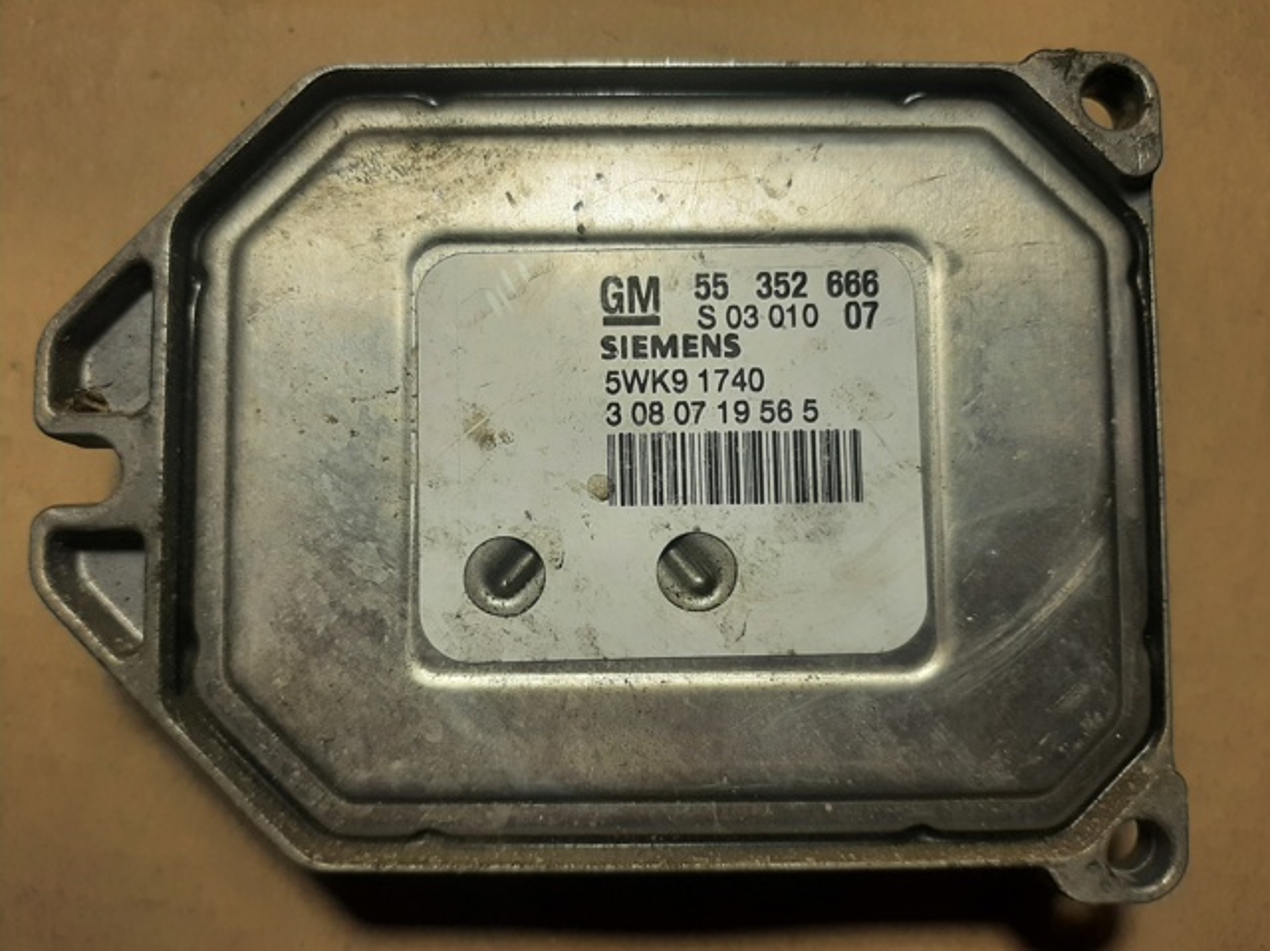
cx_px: 635
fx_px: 953
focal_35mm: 26
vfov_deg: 53.0
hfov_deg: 67.3
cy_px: 476
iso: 40
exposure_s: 1/250
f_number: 1.7
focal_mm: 3.93
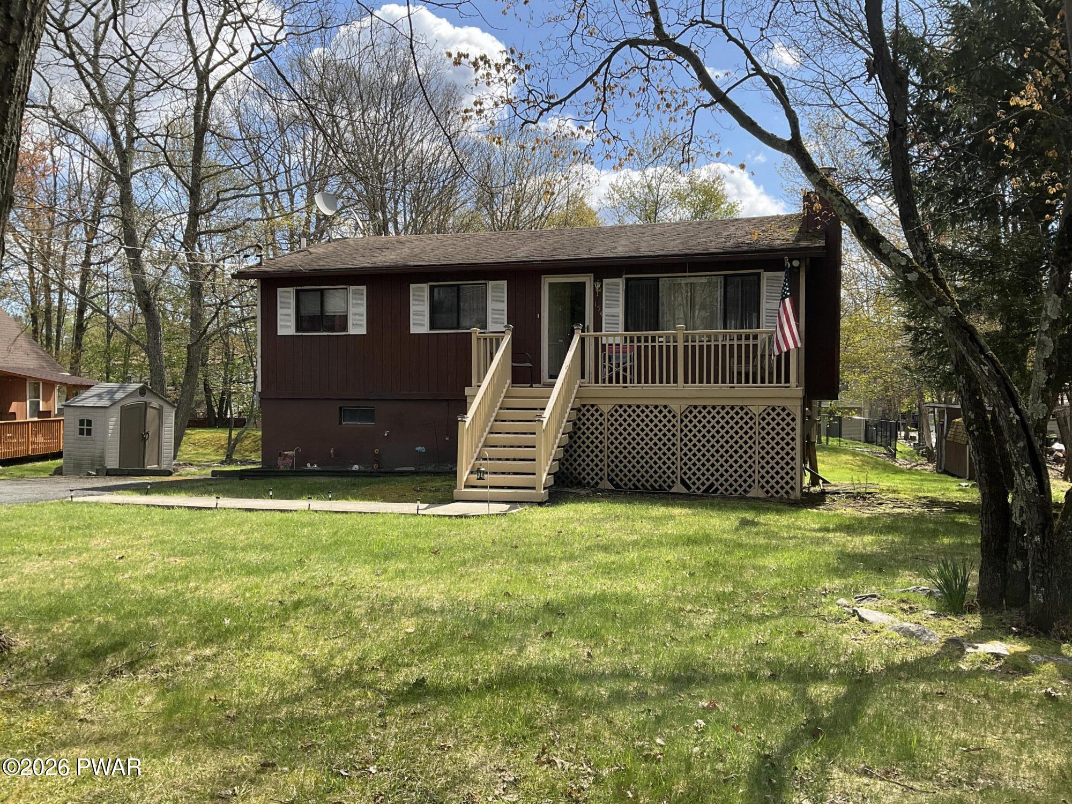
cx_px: 536
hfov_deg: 61.7
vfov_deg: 48.2
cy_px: 402
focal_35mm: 29
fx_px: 898
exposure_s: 1/1195
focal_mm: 3
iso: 25
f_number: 1.8
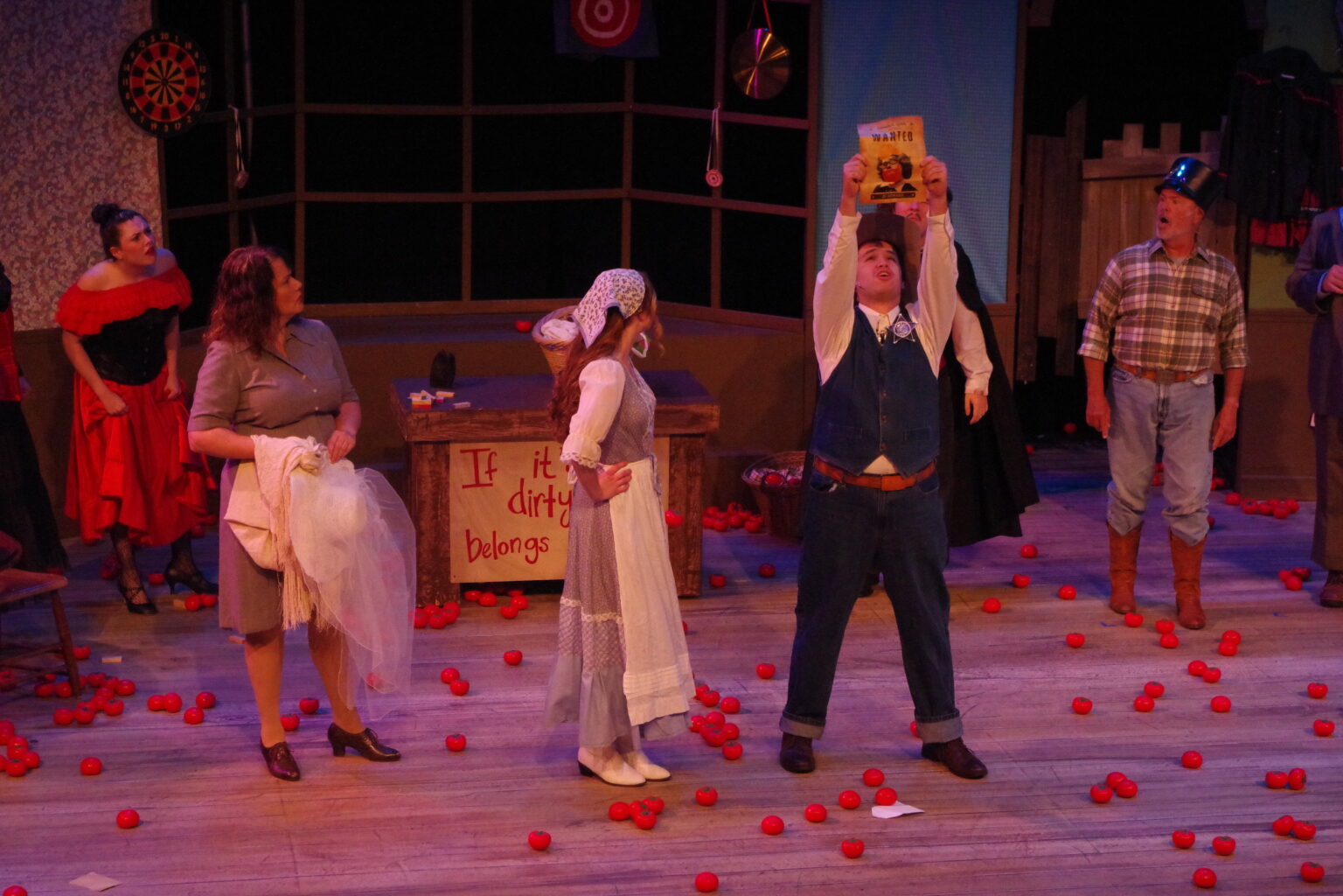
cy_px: 448
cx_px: 672
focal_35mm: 82
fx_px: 3059
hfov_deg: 24.8
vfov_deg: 16.7
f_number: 8
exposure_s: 1/400
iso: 6400
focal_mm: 55
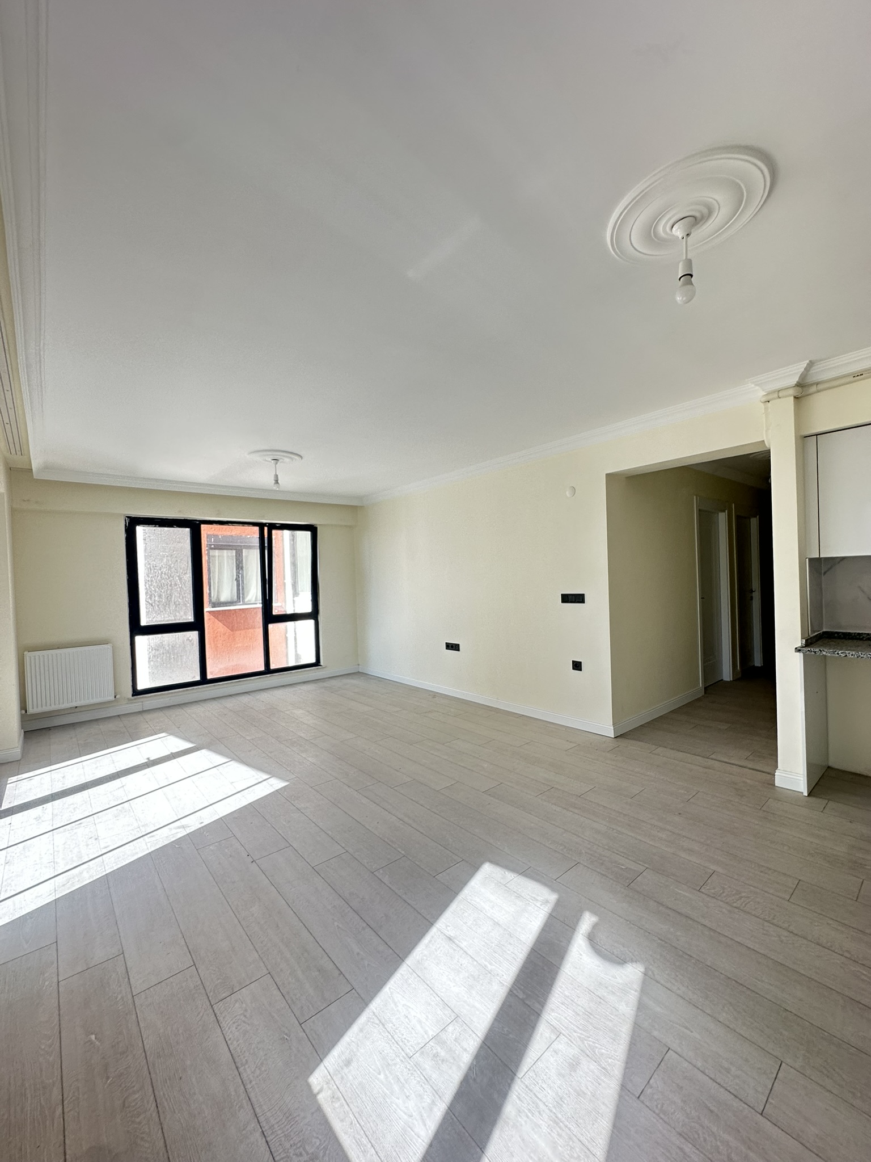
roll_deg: +1.7
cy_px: 581
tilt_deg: +0.4
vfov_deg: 102.1
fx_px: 470
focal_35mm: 14
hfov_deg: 85.7
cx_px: 436
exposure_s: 1/99
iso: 100
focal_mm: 2.22
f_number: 2.2
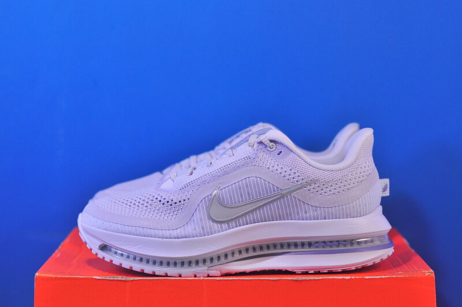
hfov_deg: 27.0
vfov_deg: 18.1
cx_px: 231
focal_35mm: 75
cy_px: 154
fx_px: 961
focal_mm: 50
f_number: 2.8
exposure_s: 1/320
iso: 250
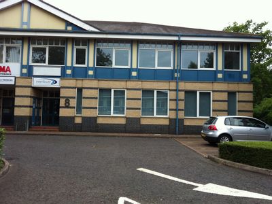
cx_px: 136
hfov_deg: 52.6
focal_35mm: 35
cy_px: 102
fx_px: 275
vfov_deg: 40.7
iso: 80
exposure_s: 1/245
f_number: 2.8
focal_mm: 3.85
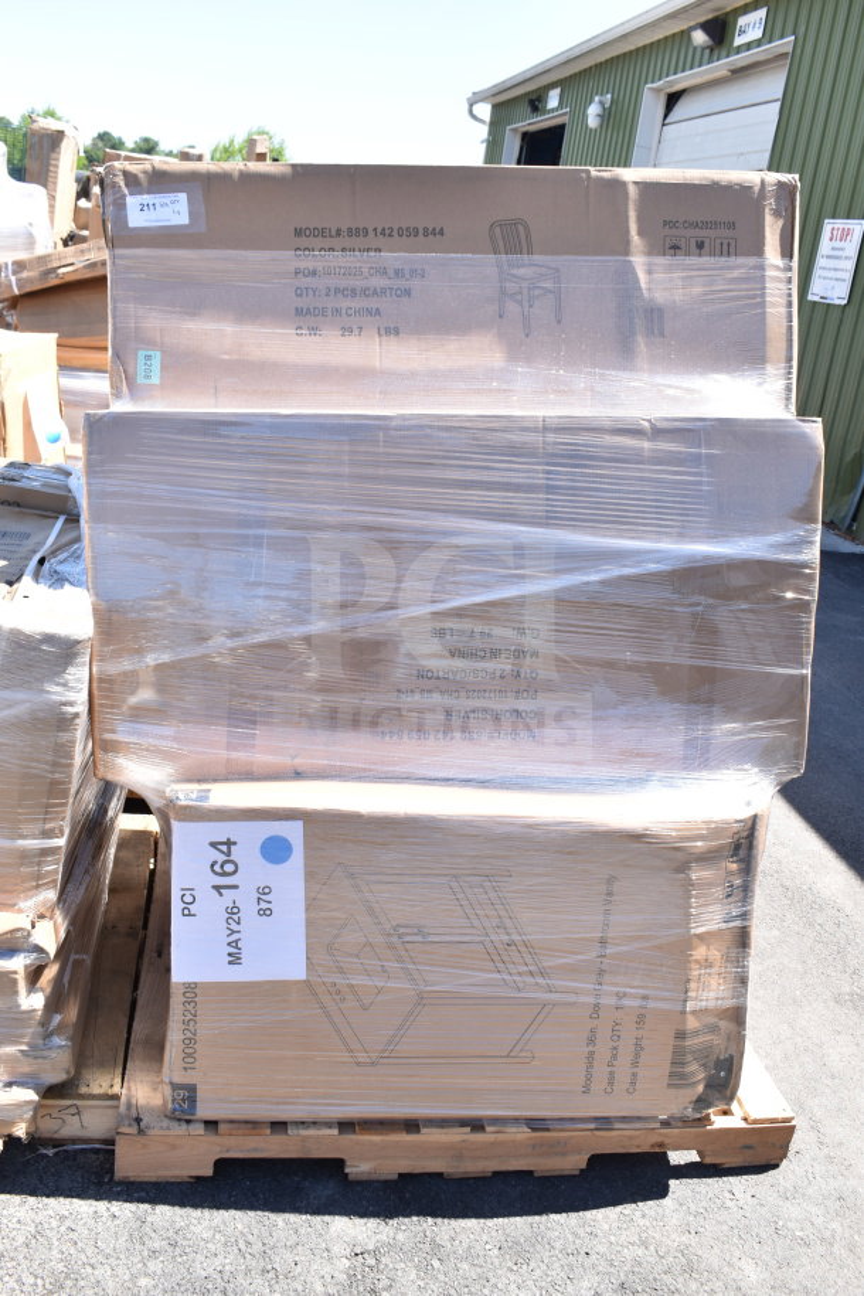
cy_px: 648
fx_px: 1134
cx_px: 432
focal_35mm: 32
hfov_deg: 41.7
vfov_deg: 59.5
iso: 200
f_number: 6.3
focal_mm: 21
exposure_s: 1/160
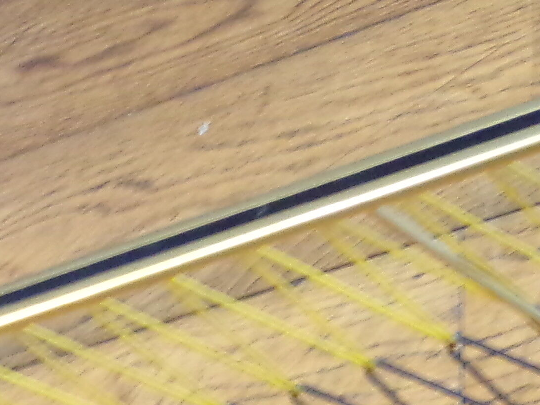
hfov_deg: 9.5
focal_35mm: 208
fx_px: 3244
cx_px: 317
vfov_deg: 7.1
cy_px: 454
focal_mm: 8.7
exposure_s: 1/12
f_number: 3.5
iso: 400
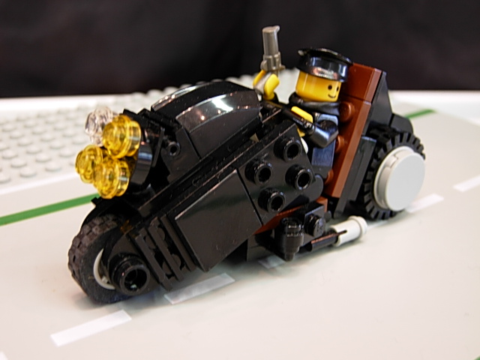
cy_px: 180
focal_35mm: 48
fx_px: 666
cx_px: 240
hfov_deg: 39.7
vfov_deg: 30.3
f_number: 3.1
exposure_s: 1/4
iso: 54
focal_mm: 10.1
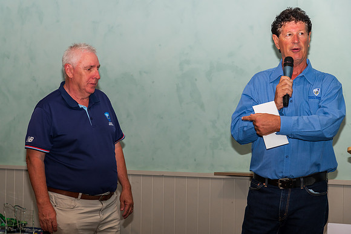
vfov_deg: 13.6
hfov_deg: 20.3
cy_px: 114
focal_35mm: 101
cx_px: 171
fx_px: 982
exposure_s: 1/60
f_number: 8
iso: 400
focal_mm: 98
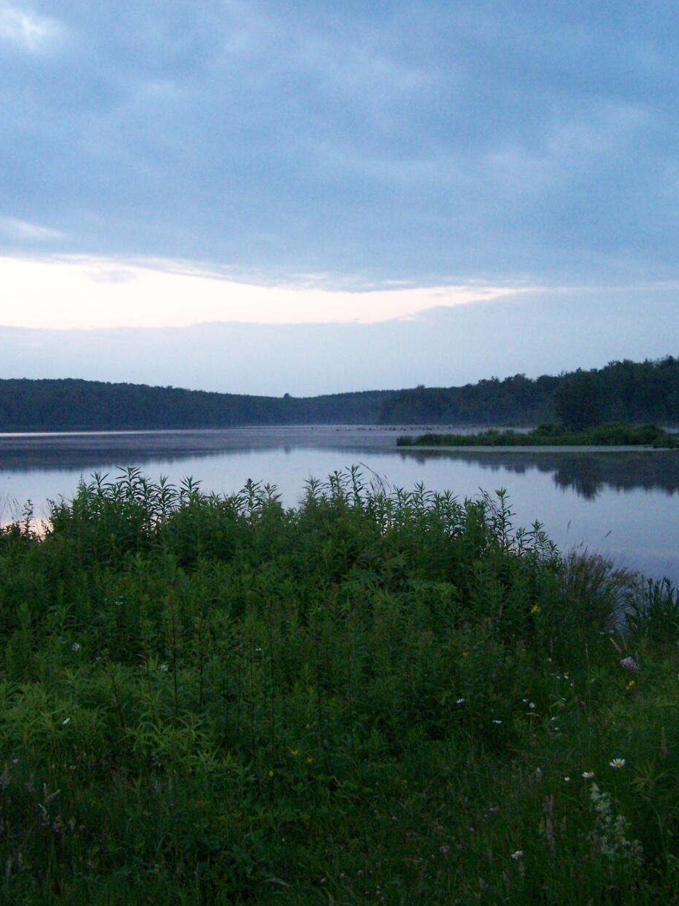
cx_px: 345
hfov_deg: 34.3
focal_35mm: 42
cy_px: 460
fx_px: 1099
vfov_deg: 44.8
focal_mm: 6.3
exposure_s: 1/125
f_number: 2.8
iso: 400
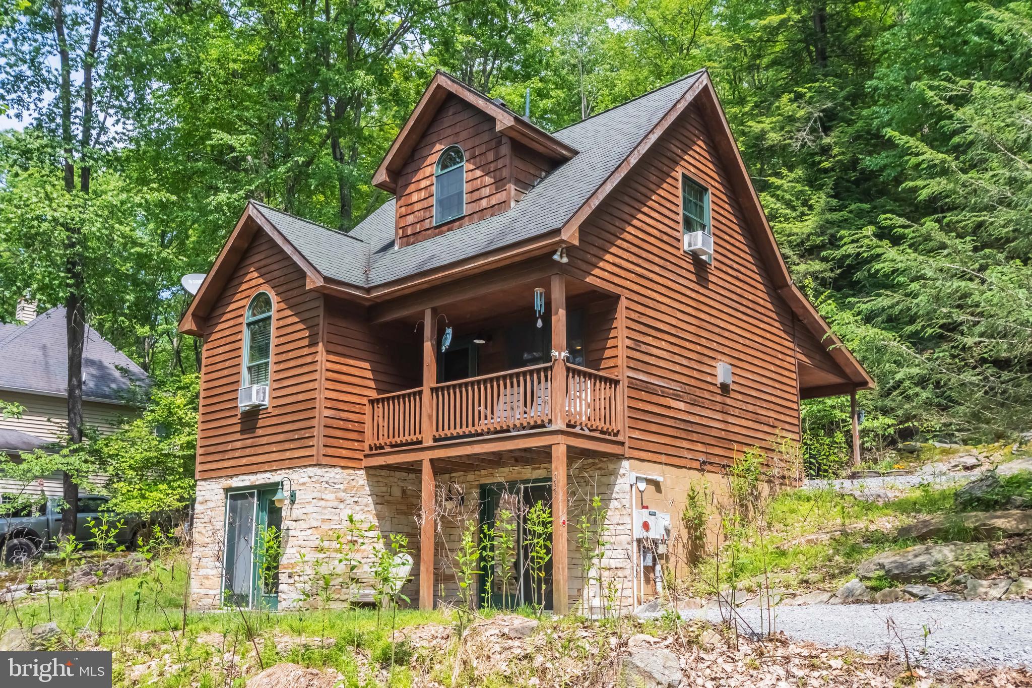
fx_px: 860
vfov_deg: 43.6
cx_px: 516
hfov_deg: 61.9
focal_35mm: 30
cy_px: 344
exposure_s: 1/500
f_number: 9
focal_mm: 20
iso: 640
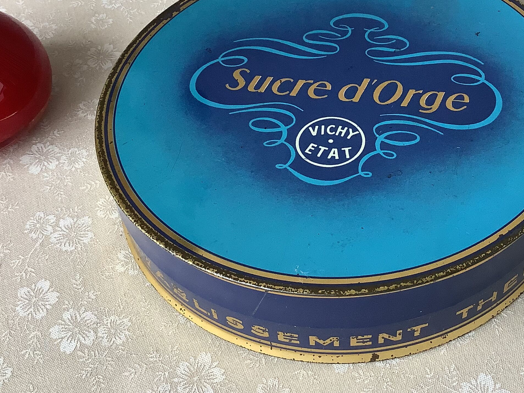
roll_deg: +1.6
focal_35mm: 53
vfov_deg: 27.3
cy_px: 125
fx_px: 802
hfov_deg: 35.8
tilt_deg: -44.5
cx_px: 352
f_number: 2.4
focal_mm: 3.3
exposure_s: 1/100
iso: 64
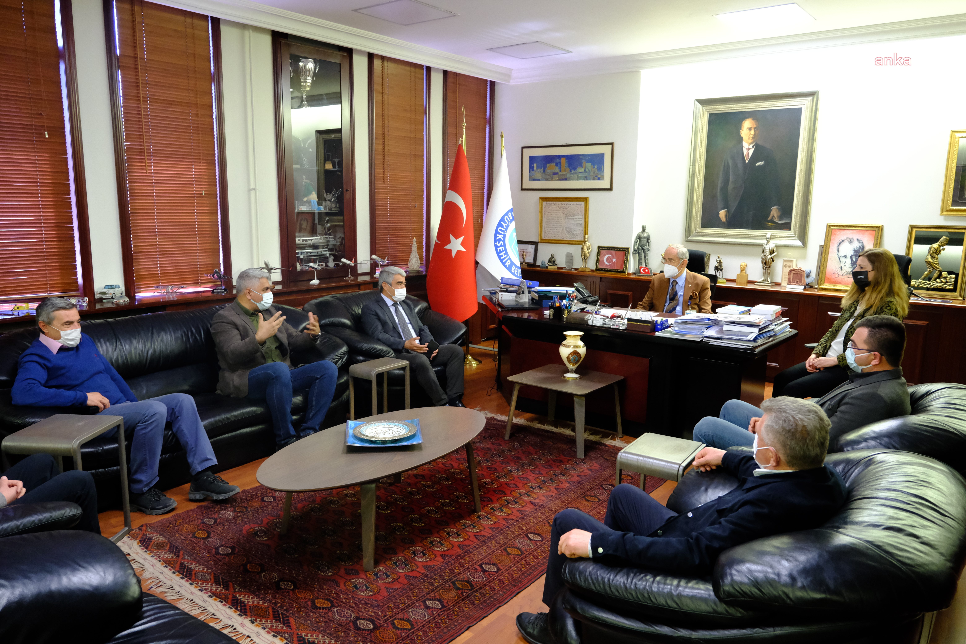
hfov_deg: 69.4
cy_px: 322
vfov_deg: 49.6
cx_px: 483
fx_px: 698
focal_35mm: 26
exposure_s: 1/52
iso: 3200
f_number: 4
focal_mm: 17.1
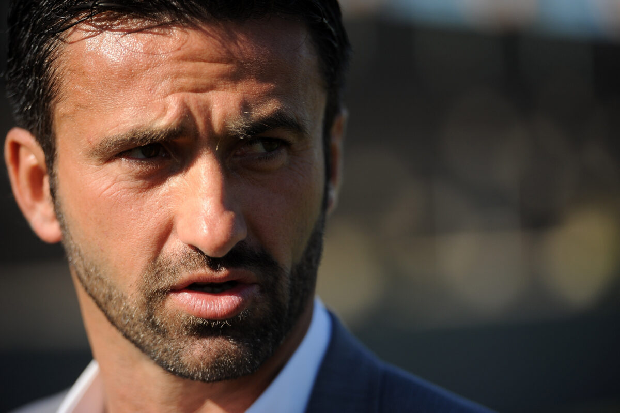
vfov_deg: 6.9
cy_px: 206
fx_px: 3443
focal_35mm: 200
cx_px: 310
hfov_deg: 10.3
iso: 400
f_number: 3.2
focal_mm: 200
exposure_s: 1/5000
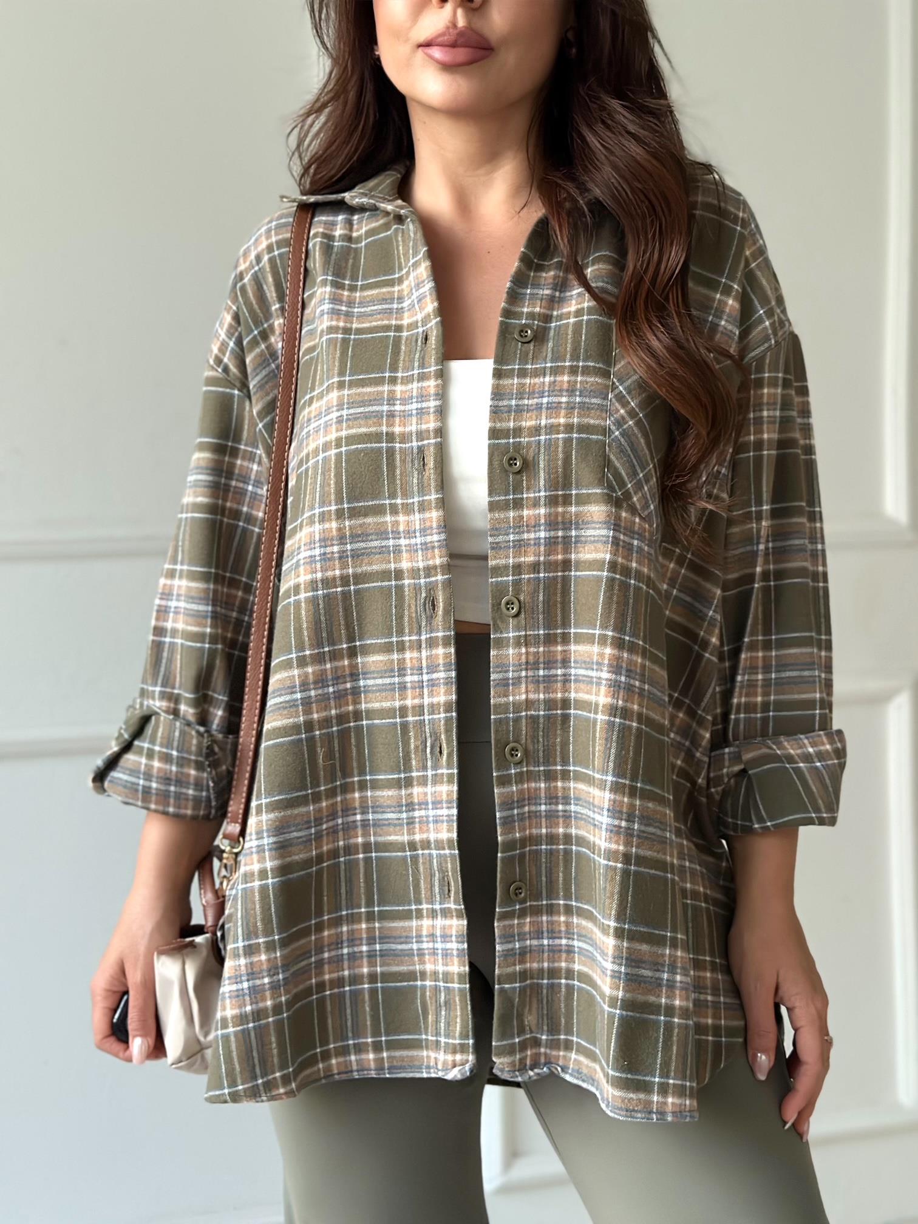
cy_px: 612
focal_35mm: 48
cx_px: 459
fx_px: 1697
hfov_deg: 30.3
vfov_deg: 39.7
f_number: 1.78
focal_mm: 6.86
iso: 500
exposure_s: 1/40
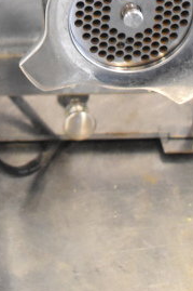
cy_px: -161
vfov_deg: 14.8
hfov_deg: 10.7
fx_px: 1028
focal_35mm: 128
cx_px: 45
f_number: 5
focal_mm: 25
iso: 6400
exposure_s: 1/100
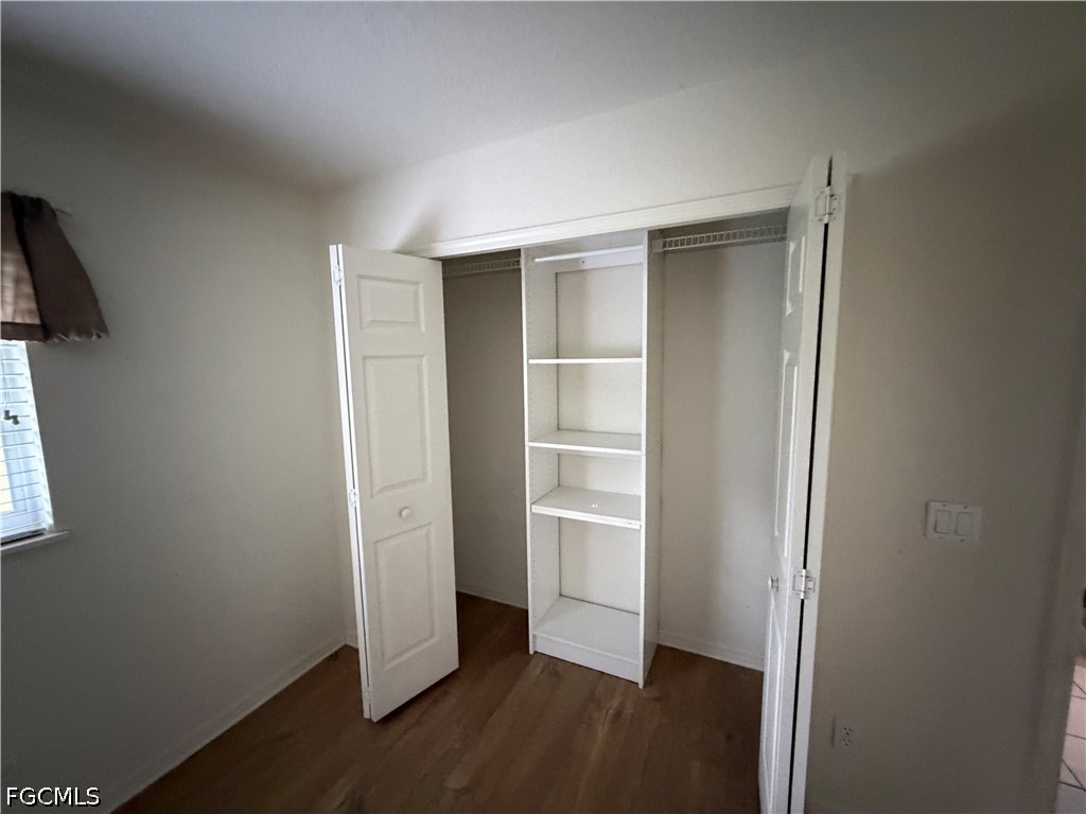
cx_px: 543
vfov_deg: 85.7
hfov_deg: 102.1
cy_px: 407
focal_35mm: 14
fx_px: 439
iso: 1250
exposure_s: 1/40
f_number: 2.2
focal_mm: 2.22
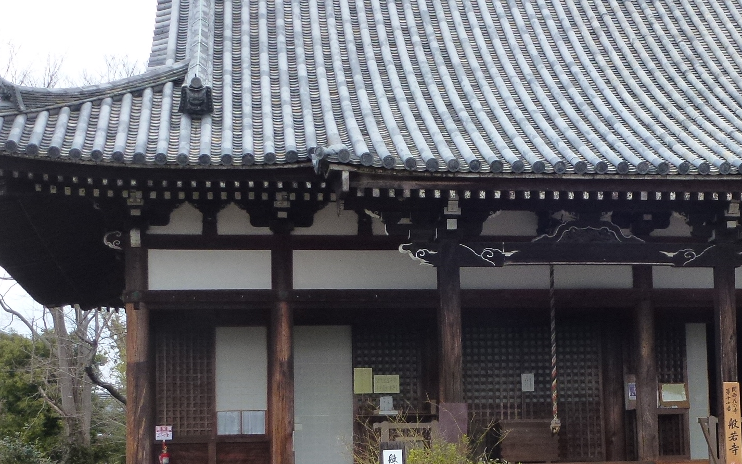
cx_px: 556
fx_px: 1577
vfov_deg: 16.7
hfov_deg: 26.1
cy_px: 323
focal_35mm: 78
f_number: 3.9
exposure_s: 1/160
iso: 160
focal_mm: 7.4
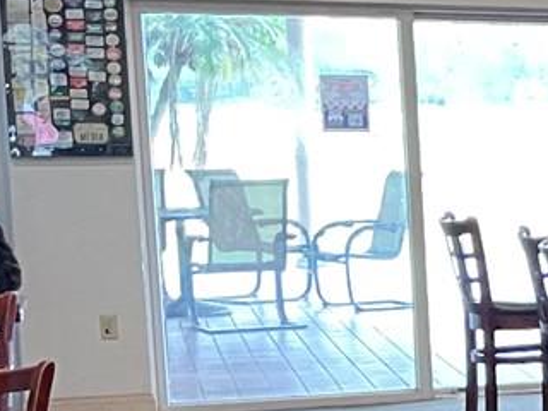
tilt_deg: -8.9
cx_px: 1305
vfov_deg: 11.8
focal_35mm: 125
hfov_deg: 12.5
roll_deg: +1.7
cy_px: 342
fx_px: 1979
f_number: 1.6
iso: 500
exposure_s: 1/60
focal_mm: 5.1
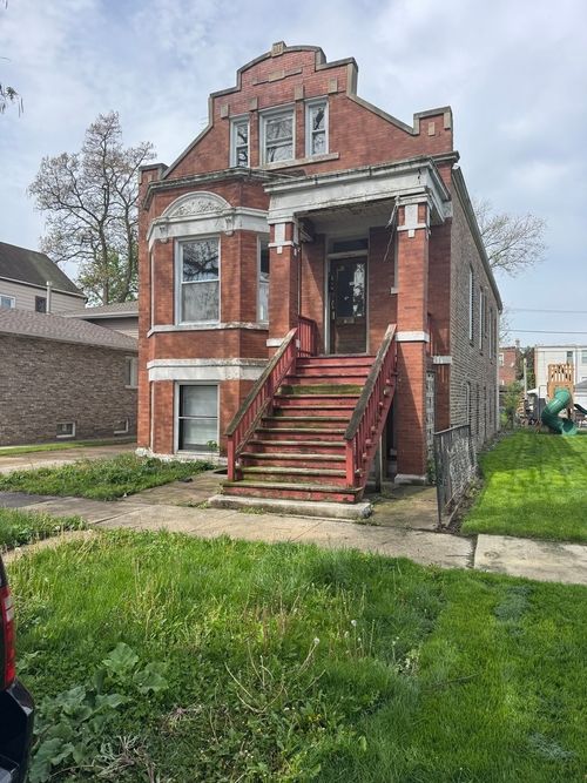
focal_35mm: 24
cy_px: 392
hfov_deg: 56.8
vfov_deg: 71.6
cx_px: 294
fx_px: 543
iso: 80
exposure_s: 1/2331
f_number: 1.78
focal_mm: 6.76
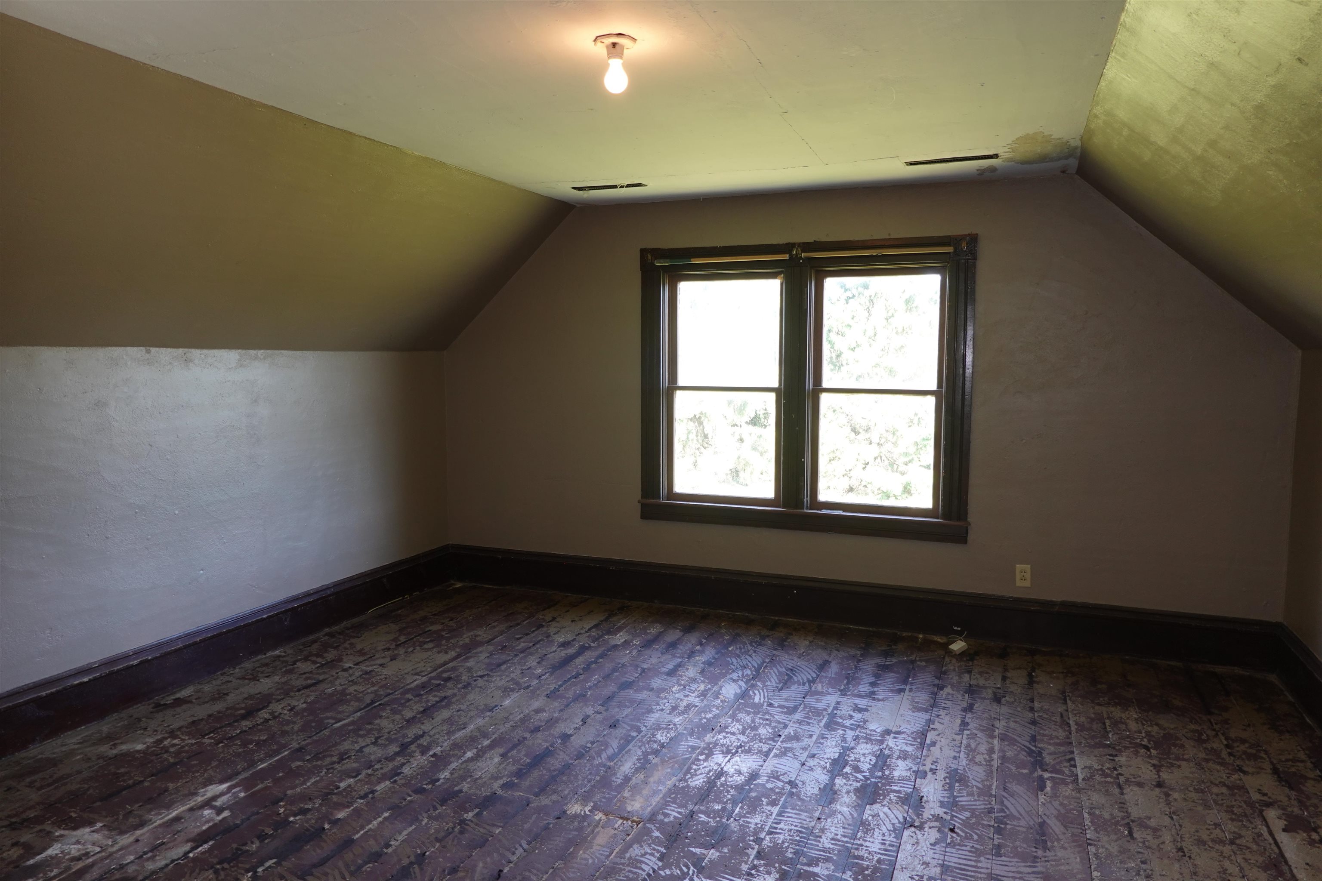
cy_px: 440
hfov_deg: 73.7
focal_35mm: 24
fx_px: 881
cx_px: 661
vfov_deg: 53.1
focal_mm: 9
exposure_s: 1/30
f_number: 2.8
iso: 160
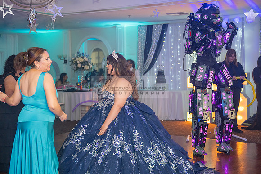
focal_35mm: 48
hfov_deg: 41.1
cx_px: 130
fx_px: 348
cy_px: 87
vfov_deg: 28.1
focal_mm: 48
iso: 1250
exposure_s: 1/200
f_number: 2.8
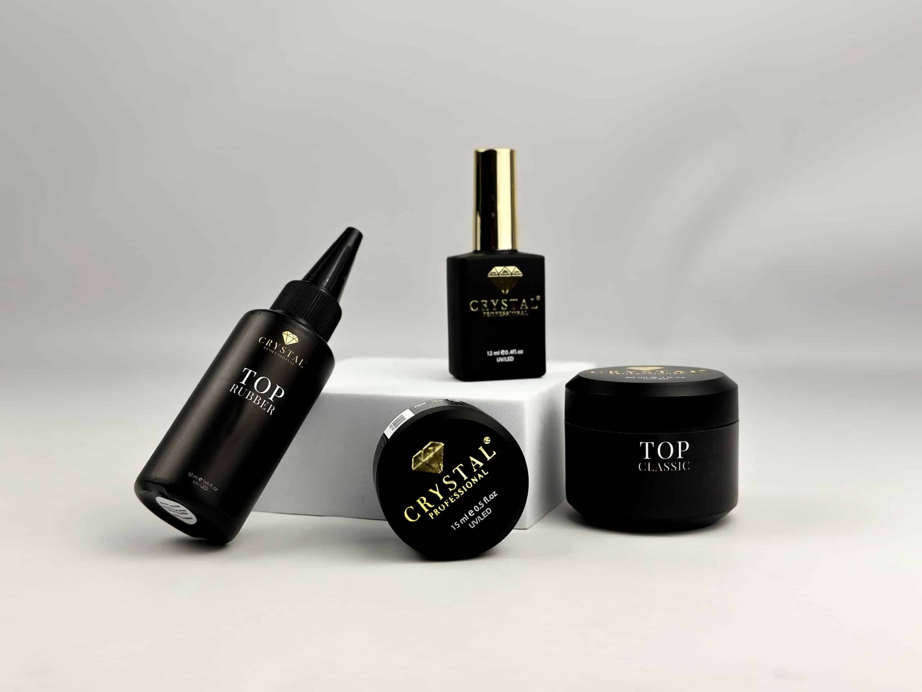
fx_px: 1278
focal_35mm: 48
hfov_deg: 39.7
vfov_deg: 30.3
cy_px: 346
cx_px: 461
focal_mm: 6.86
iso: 80
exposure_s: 1/1400
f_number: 1.8
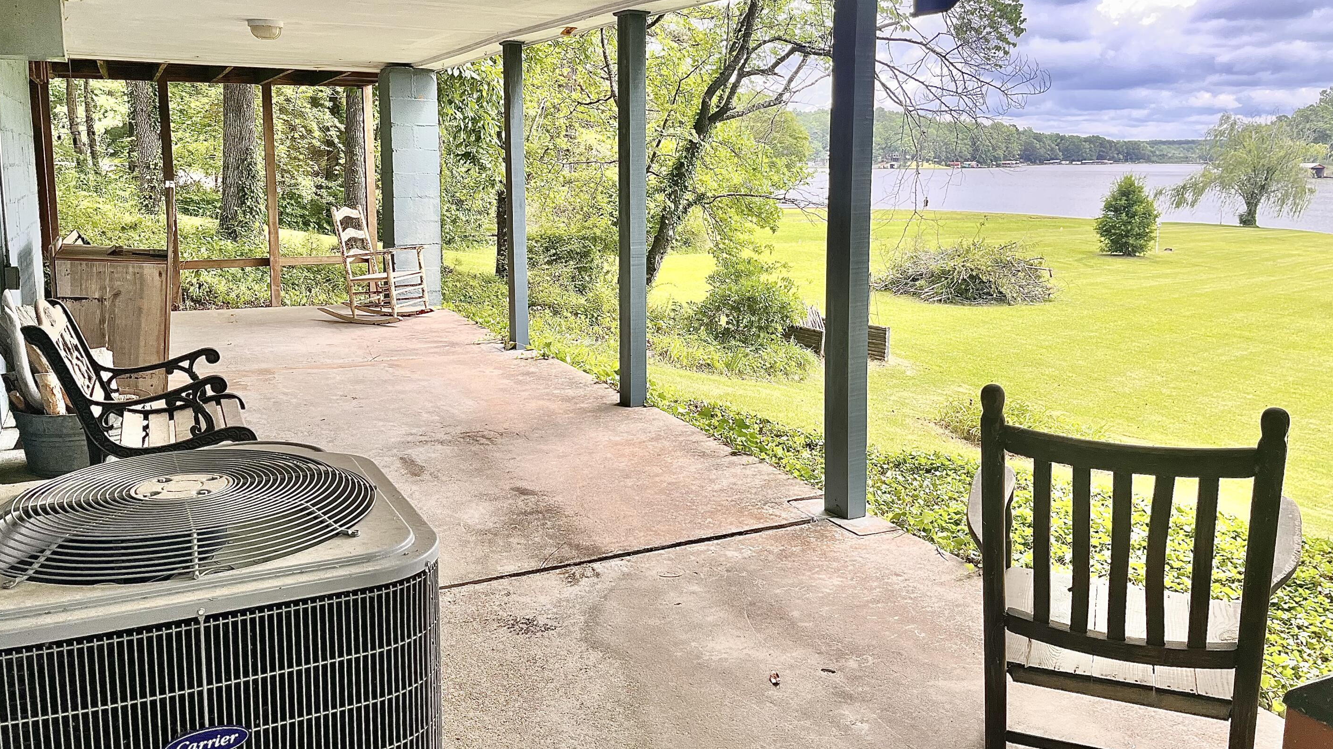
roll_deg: -0.6
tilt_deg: -8.9
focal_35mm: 30
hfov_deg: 64.3
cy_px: 324
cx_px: 688
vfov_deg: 38.9
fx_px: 1060
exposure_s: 1/621
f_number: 1.6
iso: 50
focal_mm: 5.1
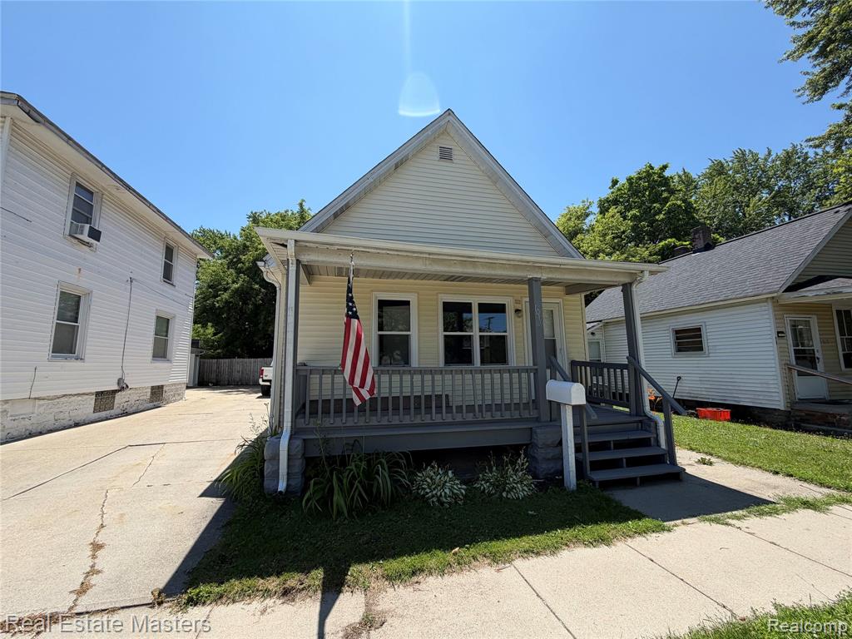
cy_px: 320
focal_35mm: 14
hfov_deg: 102.1
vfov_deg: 85.7
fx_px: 345
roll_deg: +1.3
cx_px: 426
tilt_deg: +8.3
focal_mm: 2.22
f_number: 2.2
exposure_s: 1/770
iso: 25
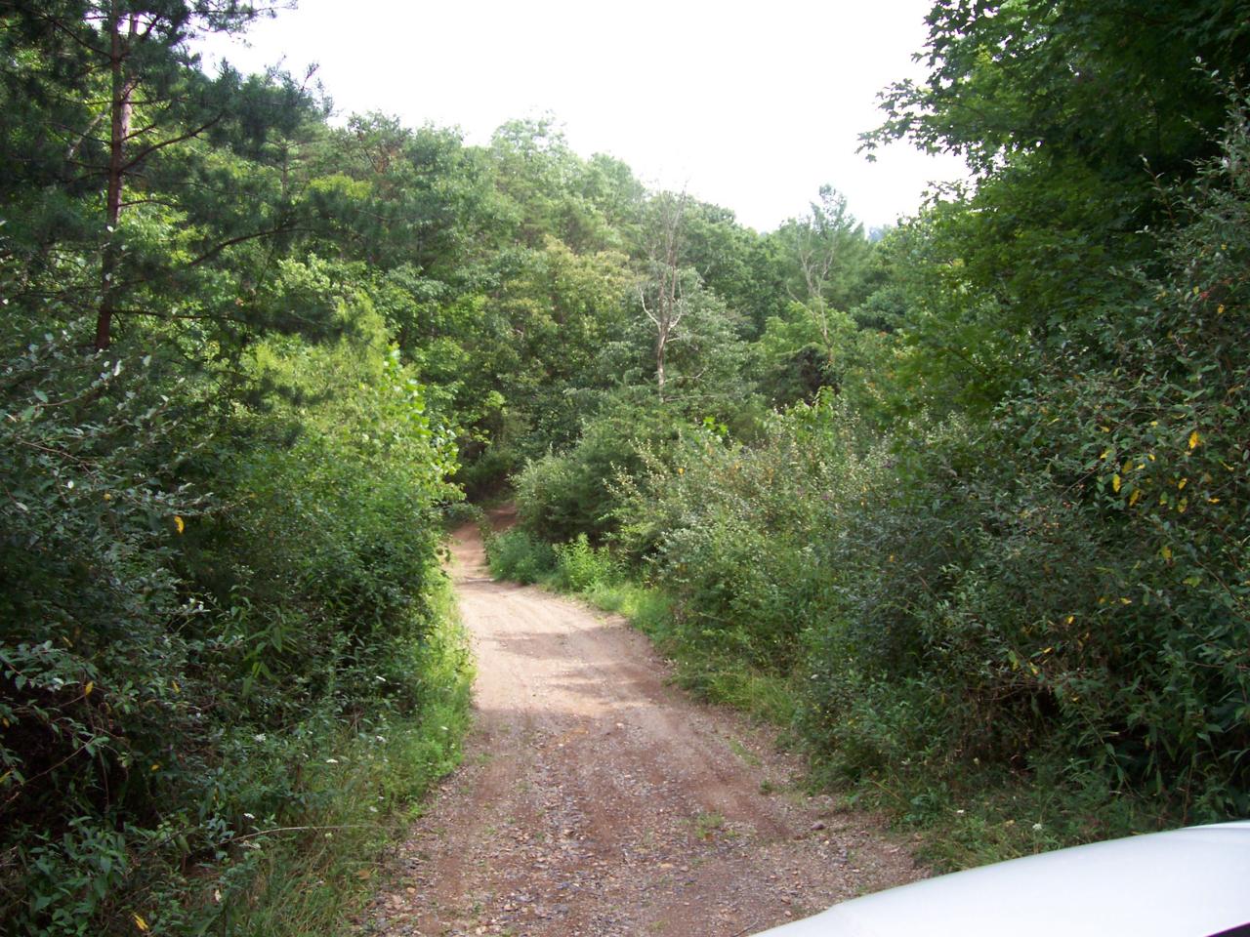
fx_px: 1228
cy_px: 468
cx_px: 625
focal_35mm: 34
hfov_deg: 54.0
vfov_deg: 41.8
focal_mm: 5.6
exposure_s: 1/361
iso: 80
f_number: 2.7
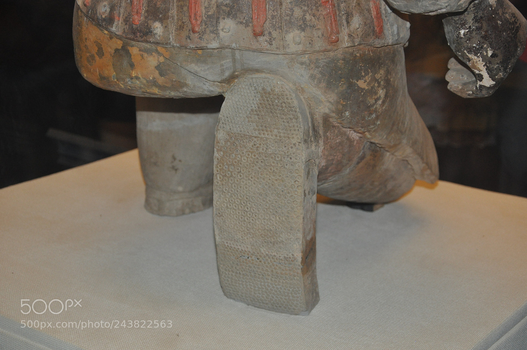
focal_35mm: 68
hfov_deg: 29.9
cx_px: 264
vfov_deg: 20.1
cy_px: 175
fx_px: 987
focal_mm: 45
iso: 800
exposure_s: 1/60
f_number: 4.8
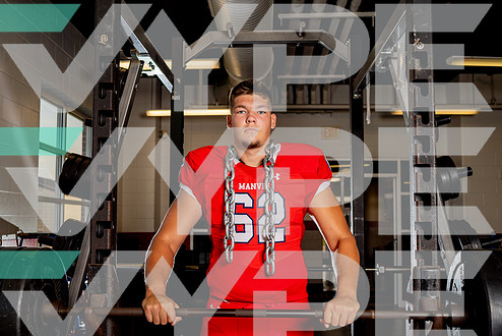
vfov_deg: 31.9
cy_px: 182
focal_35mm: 42
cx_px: 237
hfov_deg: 46.4
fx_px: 586
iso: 100
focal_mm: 35
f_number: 4
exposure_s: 1/200
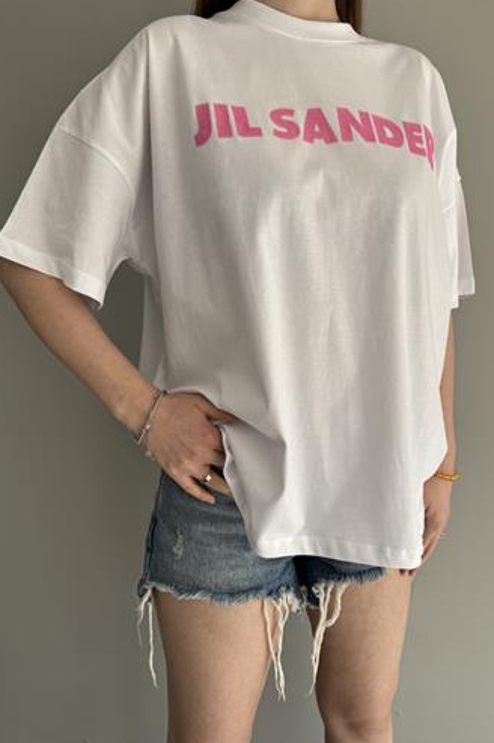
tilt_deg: -8.1
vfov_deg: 69.4
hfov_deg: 49.5
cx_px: 260
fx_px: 536
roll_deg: +1.4
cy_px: 365
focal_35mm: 26
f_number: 1.78
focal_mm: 6.86
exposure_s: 1/208
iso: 64
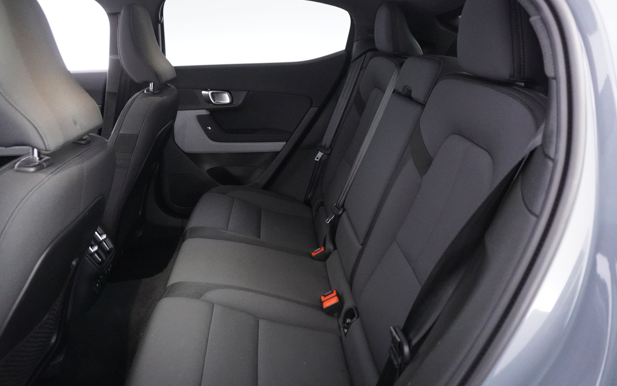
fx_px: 437
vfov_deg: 47.6
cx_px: 304
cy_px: 178
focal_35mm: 26
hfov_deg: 70.4
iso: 6400
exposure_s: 1/30
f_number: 3.5
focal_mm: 16
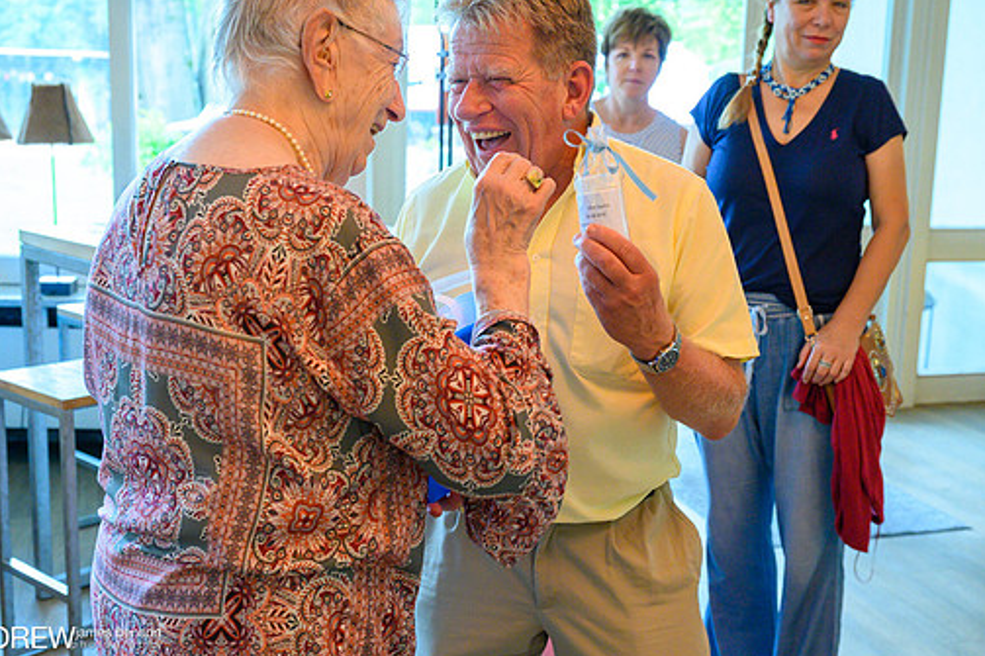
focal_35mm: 45
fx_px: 1231
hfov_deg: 43.6
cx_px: 499
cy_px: 307
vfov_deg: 29.8
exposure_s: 1/100
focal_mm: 39
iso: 2500
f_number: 5
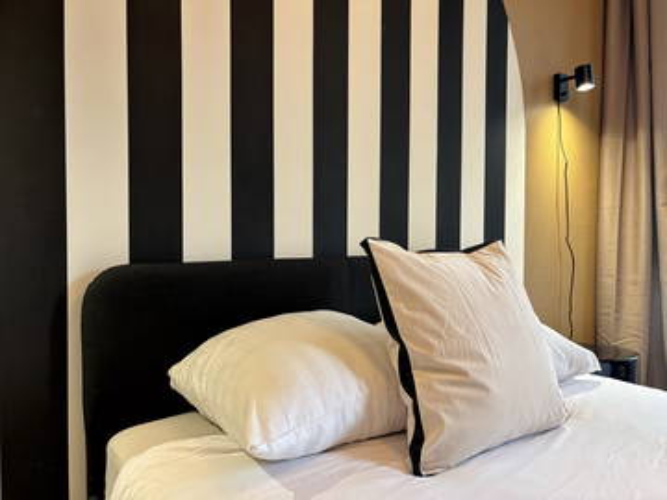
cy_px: 250
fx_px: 501
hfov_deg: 67.3
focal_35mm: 26
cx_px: 334
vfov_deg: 53.1
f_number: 1.6
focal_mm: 5.96
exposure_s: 1/50
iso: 200
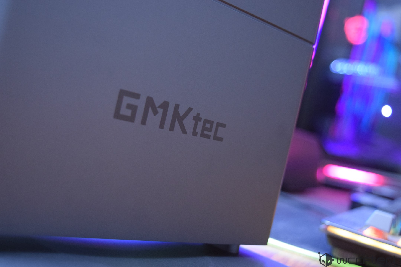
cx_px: 200
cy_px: 134
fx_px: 585
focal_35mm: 52
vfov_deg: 25.8
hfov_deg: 37.9
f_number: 4.5
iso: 1600
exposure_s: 1/8
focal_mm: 35
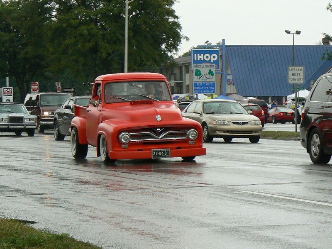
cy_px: 124
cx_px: 166
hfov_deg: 13.6
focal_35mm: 145
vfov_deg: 10.2
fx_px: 1391
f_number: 5.6
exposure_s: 1/125
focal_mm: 17.3
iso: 80
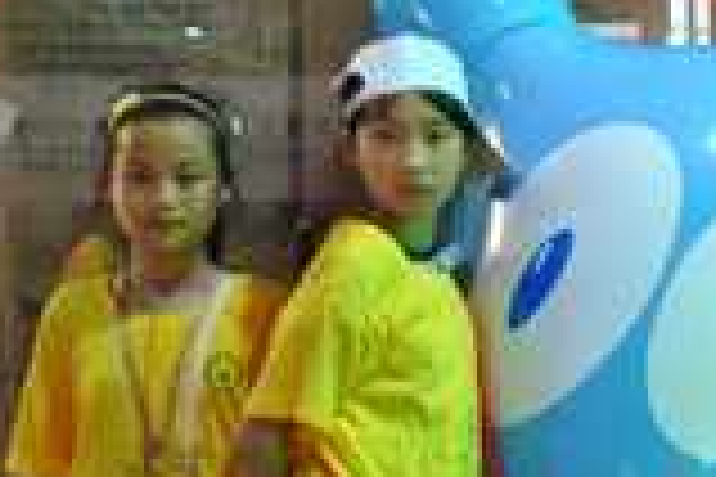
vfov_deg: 13.9
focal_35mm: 98
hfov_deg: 19.7
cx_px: 829
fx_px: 1949
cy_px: 340
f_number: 4.2
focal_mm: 26
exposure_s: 1/5
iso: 400
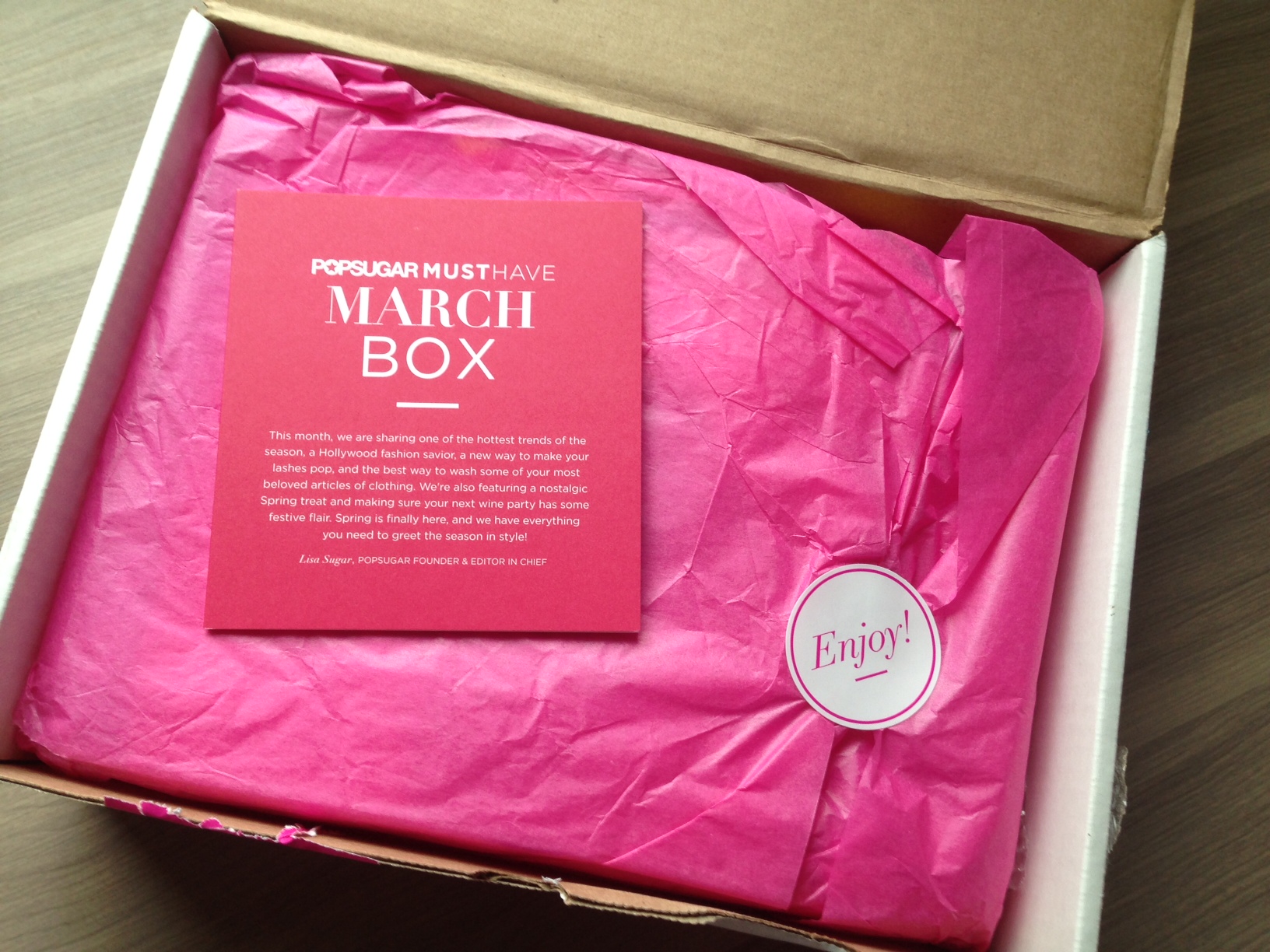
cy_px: 476
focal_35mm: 33
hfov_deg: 55.4
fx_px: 1211
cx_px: 635
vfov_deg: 42.9
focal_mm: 4.13
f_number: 2.4
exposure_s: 1/24
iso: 50
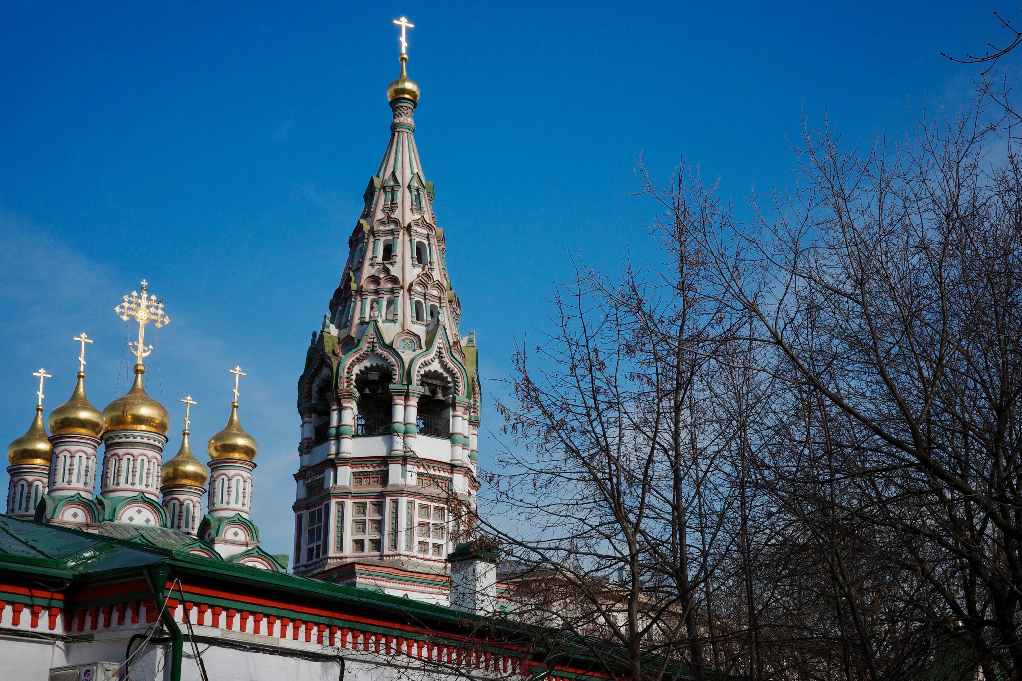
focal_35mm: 50
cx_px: 511
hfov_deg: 39.6
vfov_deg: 27.0
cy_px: 340
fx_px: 1419
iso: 400
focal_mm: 26
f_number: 11
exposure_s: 1/500
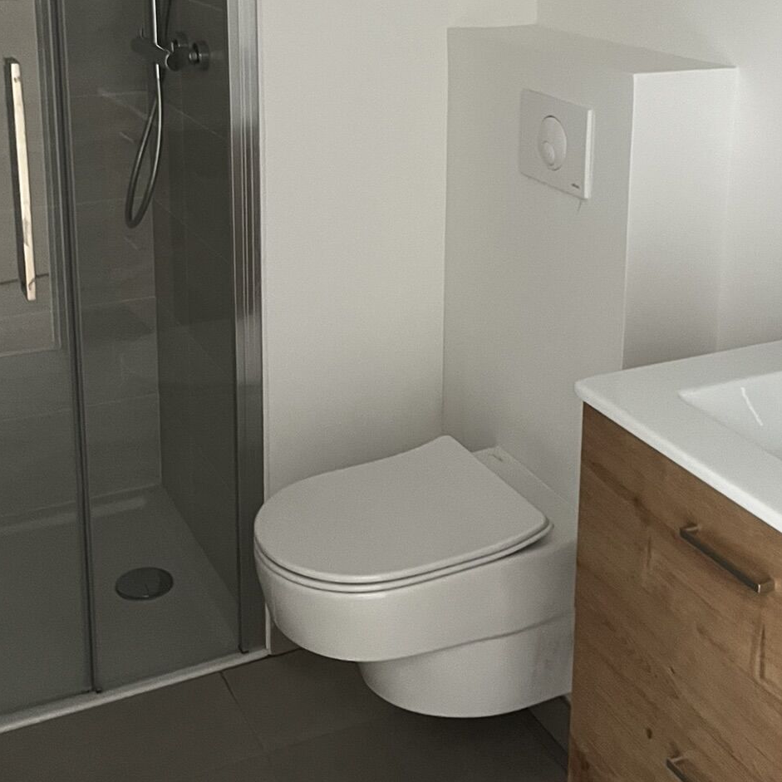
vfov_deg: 33.1
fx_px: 1278
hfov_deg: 33.9
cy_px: 158
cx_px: 475
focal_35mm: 50
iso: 640
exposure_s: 1/40
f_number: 1.6
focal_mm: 5.1
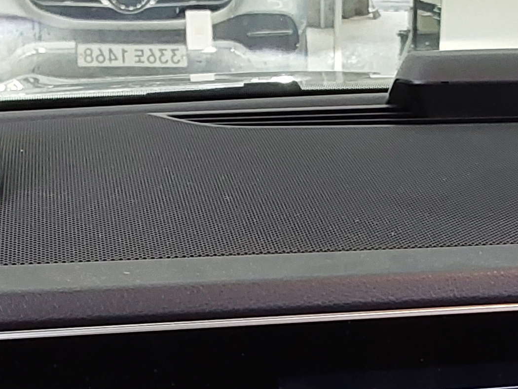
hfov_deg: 22.4
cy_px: 336
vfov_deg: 16.8
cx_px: 367
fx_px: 1302
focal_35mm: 87
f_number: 1.9
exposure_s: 1/60
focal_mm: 2.91
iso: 250
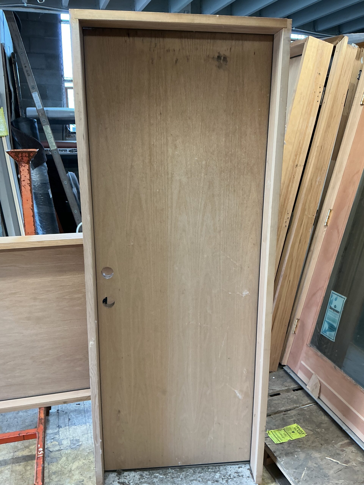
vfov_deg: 61.7
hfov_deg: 48.2
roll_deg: +0.3
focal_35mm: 29
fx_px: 407
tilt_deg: -15.2
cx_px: 182
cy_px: 242
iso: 64
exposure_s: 1/60
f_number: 1.8
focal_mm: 3
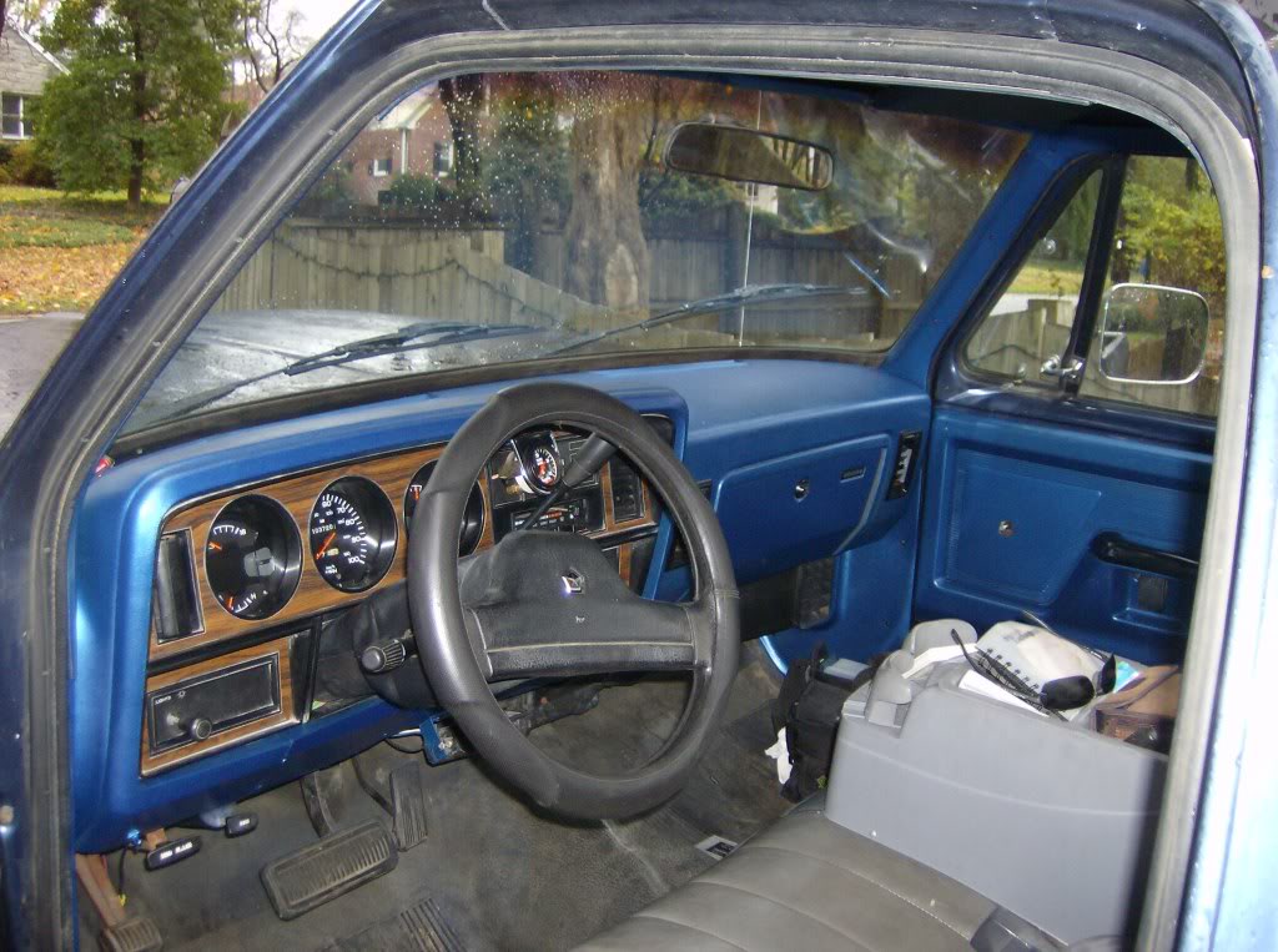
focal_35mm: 36
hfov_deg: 51.5
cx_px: 639
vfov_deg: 39.5
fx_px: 1326
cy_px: 476
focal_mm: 6
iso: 200
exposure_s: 1/60
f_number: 2.8
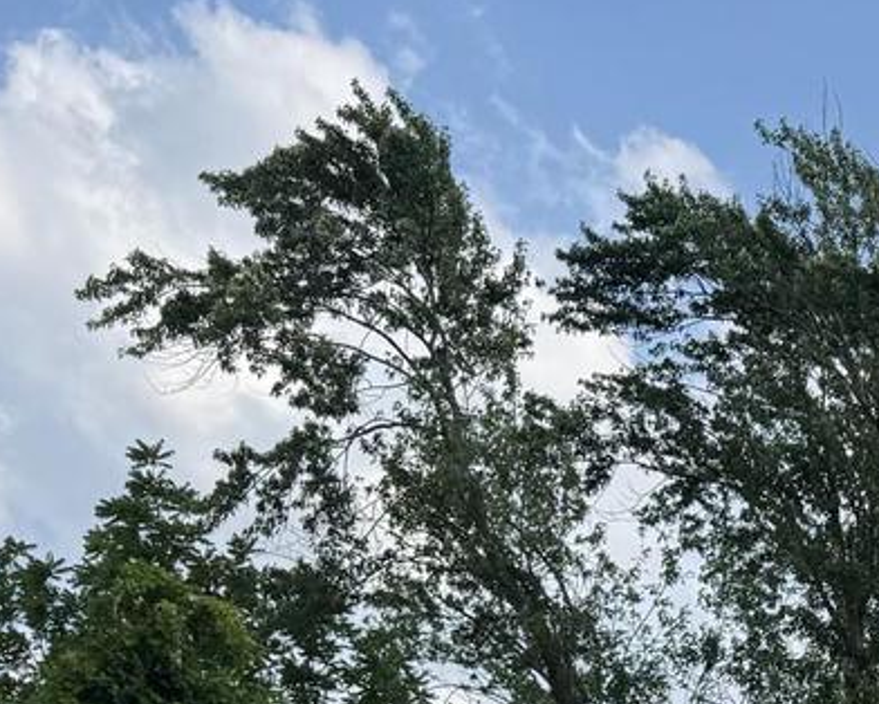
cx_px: 1166
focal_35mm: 86
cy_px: 1197
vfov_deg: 15.7
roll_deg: +3.7
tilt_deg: +7.3
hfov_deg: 20.2
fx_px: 2238
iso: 80
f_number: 1.78
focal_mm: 6.76
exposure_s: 1/3021
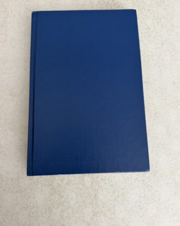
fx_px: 173
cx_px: 91
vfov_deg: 66.0
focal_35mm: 26
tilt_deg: -80.0
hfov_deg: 54.9
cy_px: 112
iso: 200
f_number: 1.78
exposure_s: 1/89
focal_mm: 6.76
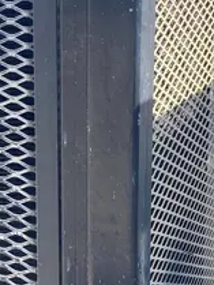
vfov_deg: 20.0
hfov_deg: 15.0
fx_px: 807
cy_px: 151
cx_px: 49
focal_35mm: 98
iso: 20
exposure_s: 1/489
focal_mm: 3.99
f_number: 1.8
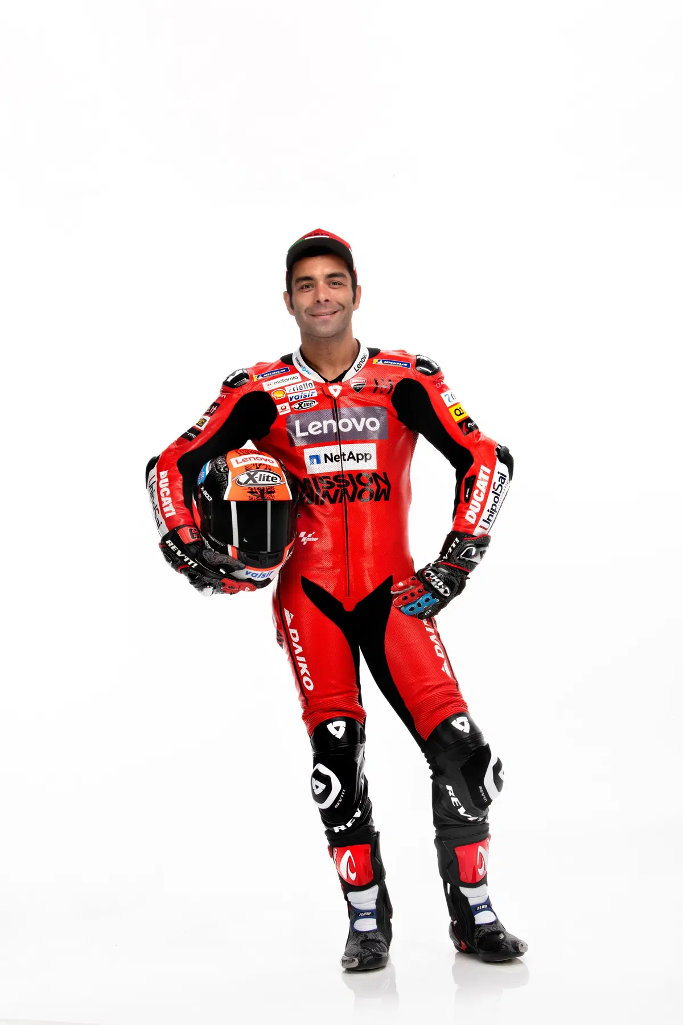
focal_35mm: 80
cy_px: 512
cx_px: 342
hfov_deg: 17.1
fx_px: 2277
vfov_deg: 25.4
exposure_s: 1/160
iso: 31
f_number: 13
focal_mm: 80
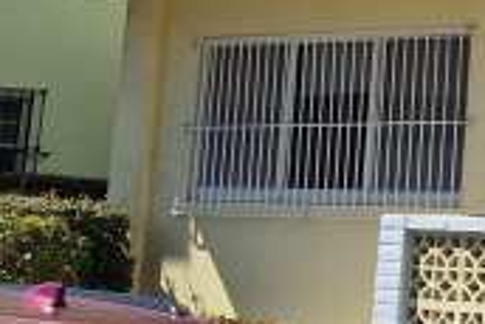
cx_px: 761
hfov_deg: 16.5
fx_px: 1497
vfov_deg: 12.0
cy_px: -110
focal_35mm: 111
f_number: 1.8
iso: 80
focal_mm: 5.4
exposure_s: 1/6736
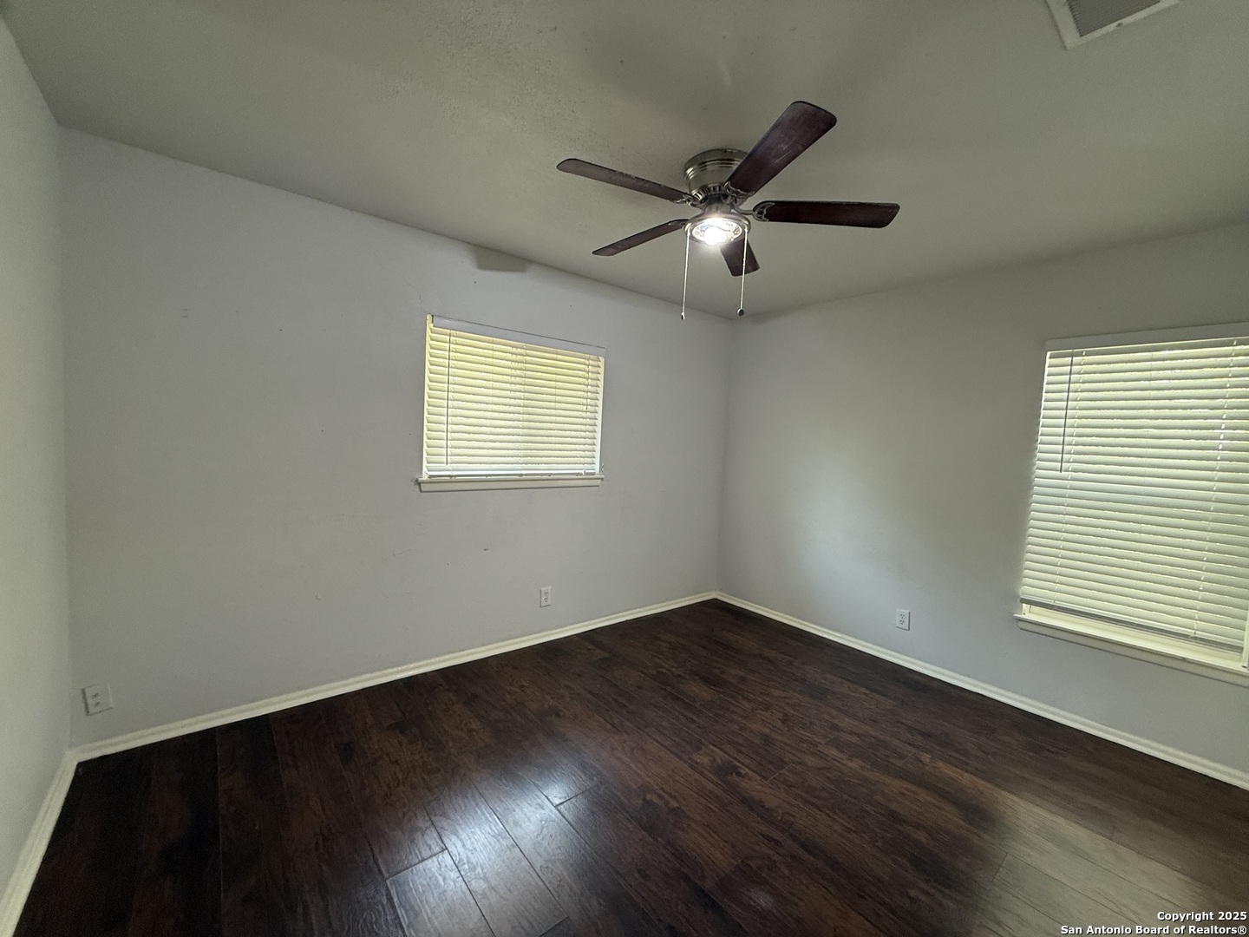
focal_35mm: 14
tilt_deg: -3.5
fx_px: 505
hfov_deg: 102.1
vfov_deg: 85.7
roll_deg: -3.9
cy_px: 468
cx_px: 624
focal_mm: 2.22
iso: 160
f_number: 2.2
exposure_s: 1/60
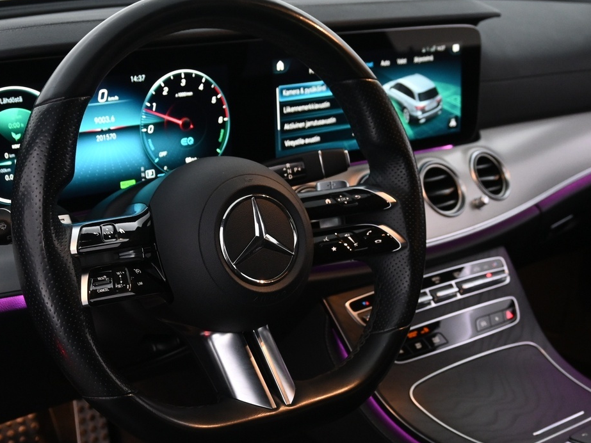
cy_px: 298
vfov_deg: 26.7
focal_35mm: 54
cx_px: 233
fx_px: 929
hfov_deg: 35.2
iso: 1250
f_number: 4
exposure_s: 1/30
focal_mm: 21.5
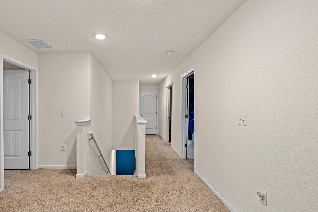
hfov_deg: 88.9
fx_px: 159
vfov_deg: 67.3
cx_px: 128
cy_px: 114
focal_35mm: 18
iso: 500
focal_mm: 15
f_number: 10
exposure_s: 1/3
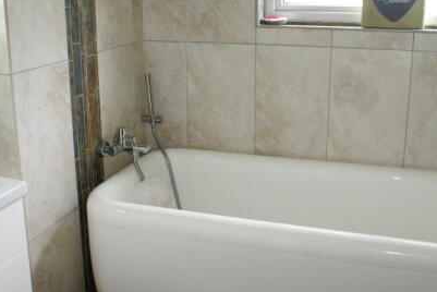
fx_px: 534
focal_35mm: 44
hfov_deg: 44.4
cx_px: 193
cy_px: 114
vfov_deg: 30.5
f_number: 3.5
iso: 100
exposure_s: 1/6
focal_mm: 18
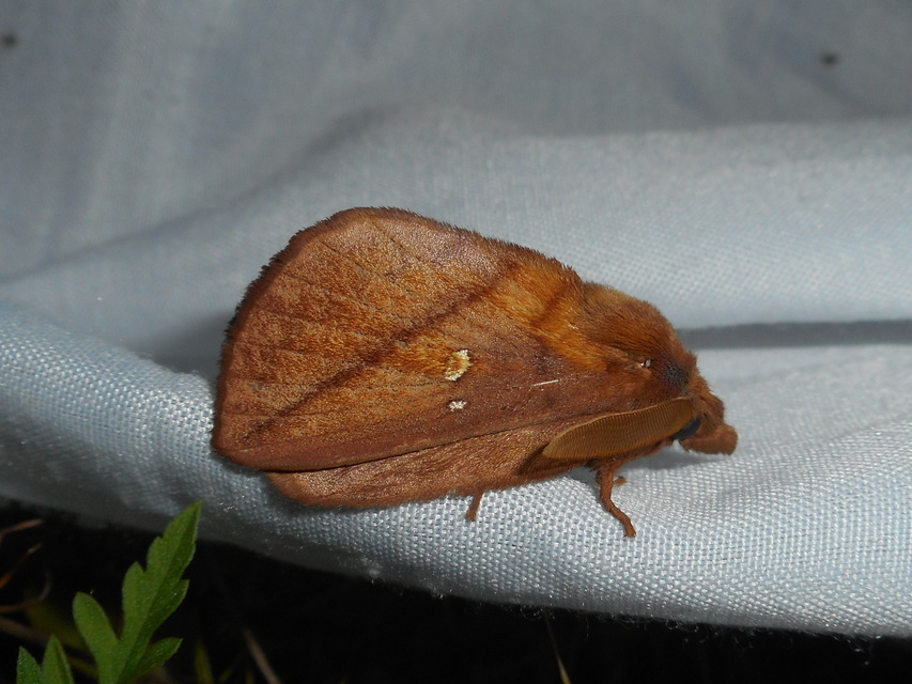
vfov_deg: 41.8
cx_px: 456
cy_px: 342
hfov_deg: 54.0
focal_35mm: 34
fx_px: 896
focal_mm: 6
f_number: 11.9
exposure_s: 1/30
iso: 80
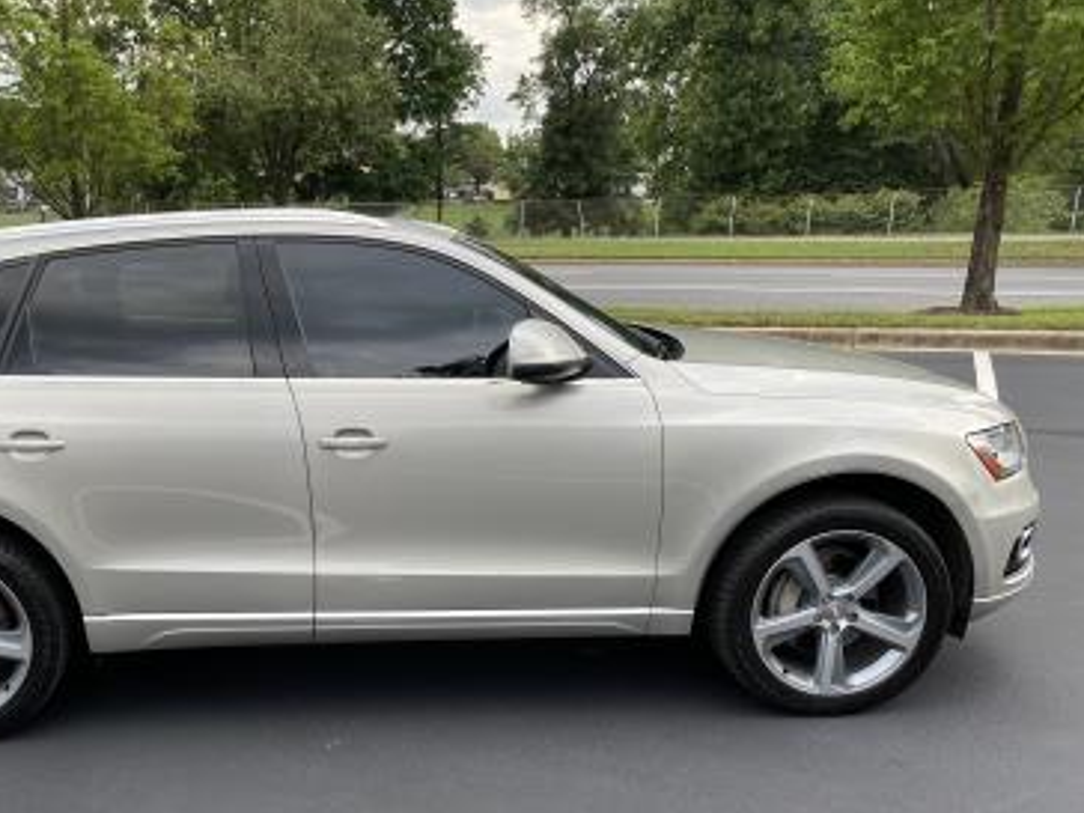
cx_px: 342
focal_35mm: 36
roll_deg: -0.3
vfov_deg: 39.4
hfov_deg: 50.2
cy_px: 497
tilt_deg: -15.2
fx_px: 1127
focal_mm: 4.25
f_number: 1.8
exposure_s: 1/262
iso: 32
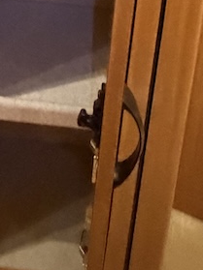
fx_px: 524
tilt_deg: -18.2
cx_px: 19
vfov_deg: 20.3
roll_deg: -1.6
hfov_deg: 21.4
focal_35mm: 67
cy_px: -221
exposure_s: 1/53
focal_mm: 2.22
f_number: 2.2
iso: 1250
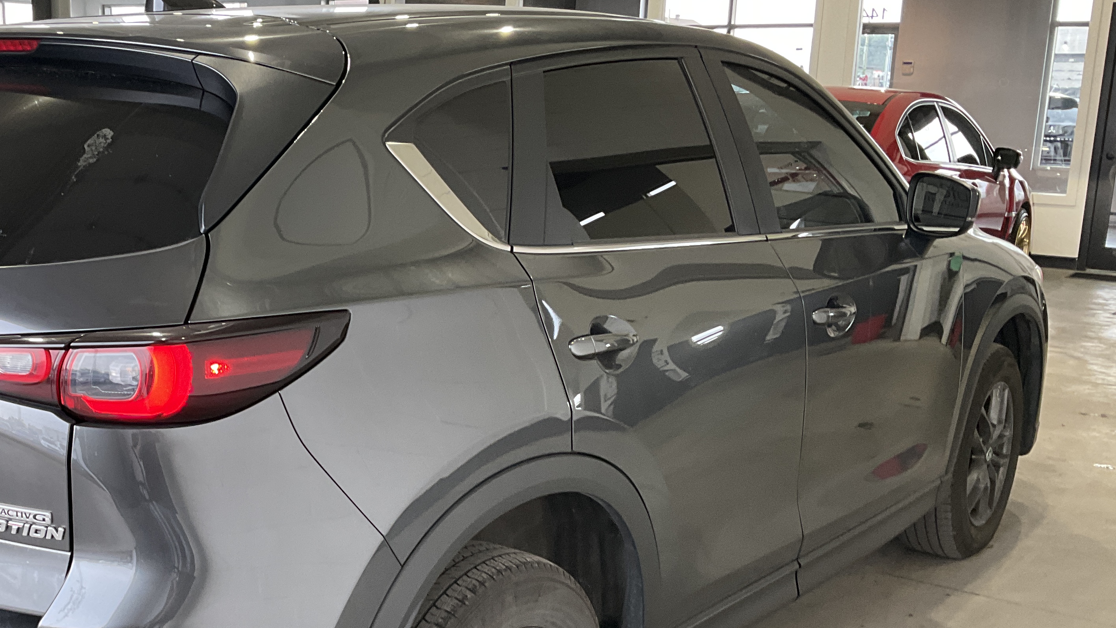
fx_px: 1332
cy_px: 383
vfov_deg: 26.5
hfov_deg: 44.5
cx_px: 328
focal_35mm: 45
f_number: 1.8
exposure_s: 1/82
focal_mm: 3
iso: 64
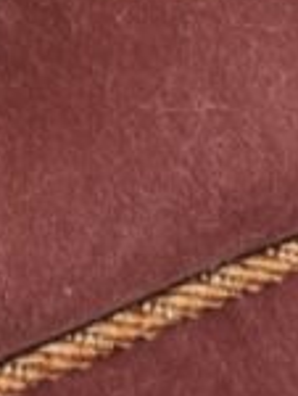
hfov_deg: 9.3
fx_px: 1797
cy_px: -884
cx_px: -119
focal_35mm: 157
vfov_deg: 9.3
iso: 125
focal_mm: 5.4
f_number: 1.8
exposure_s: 1/207
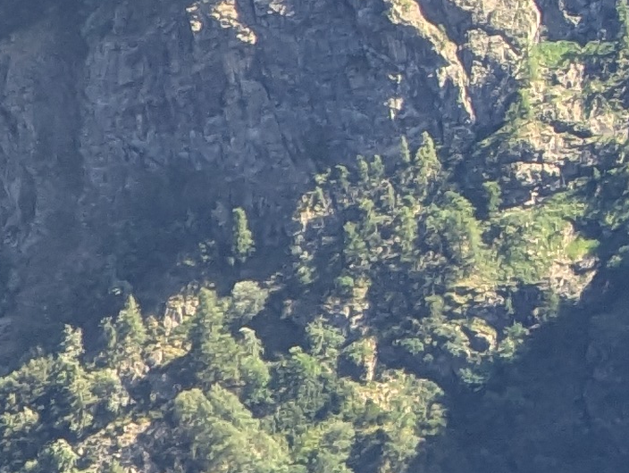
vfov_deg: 2.4
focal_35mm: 614
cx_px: 1388
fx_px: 11172
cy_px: -403
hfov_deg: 3.2
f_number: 3.5
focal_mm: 19
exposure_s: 1/197
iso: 29
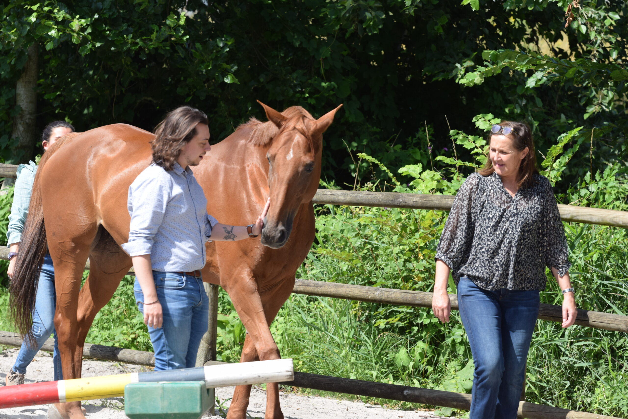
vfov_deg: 6.8
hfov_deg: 10.2
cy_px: 210
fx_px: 3533
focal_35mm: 202
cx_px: 314
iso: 400
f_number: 5
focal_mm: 135
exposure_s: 1/1250
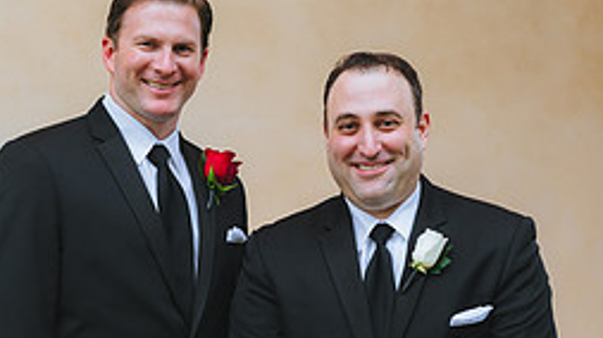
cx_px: 271
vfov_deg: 12.9
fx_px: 1486
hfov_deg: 22.9
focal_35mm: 93
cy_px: 269
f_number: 2.8
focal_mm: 50
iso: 1000
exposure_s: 1/160
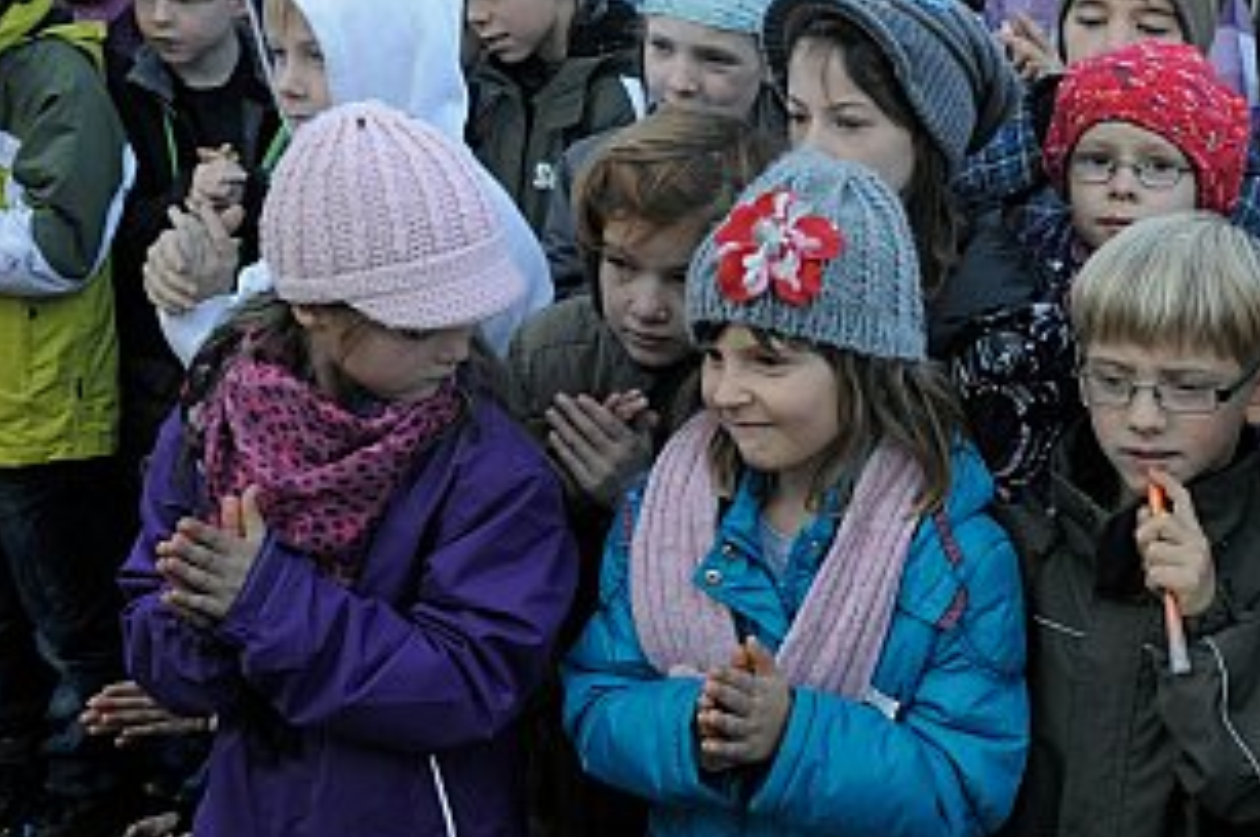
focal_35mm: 55
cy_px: 201
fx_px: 1923
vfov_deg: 24.3
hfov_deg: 35.7
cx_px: 903
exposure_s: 1/250
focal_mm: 22
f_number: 8
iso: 800
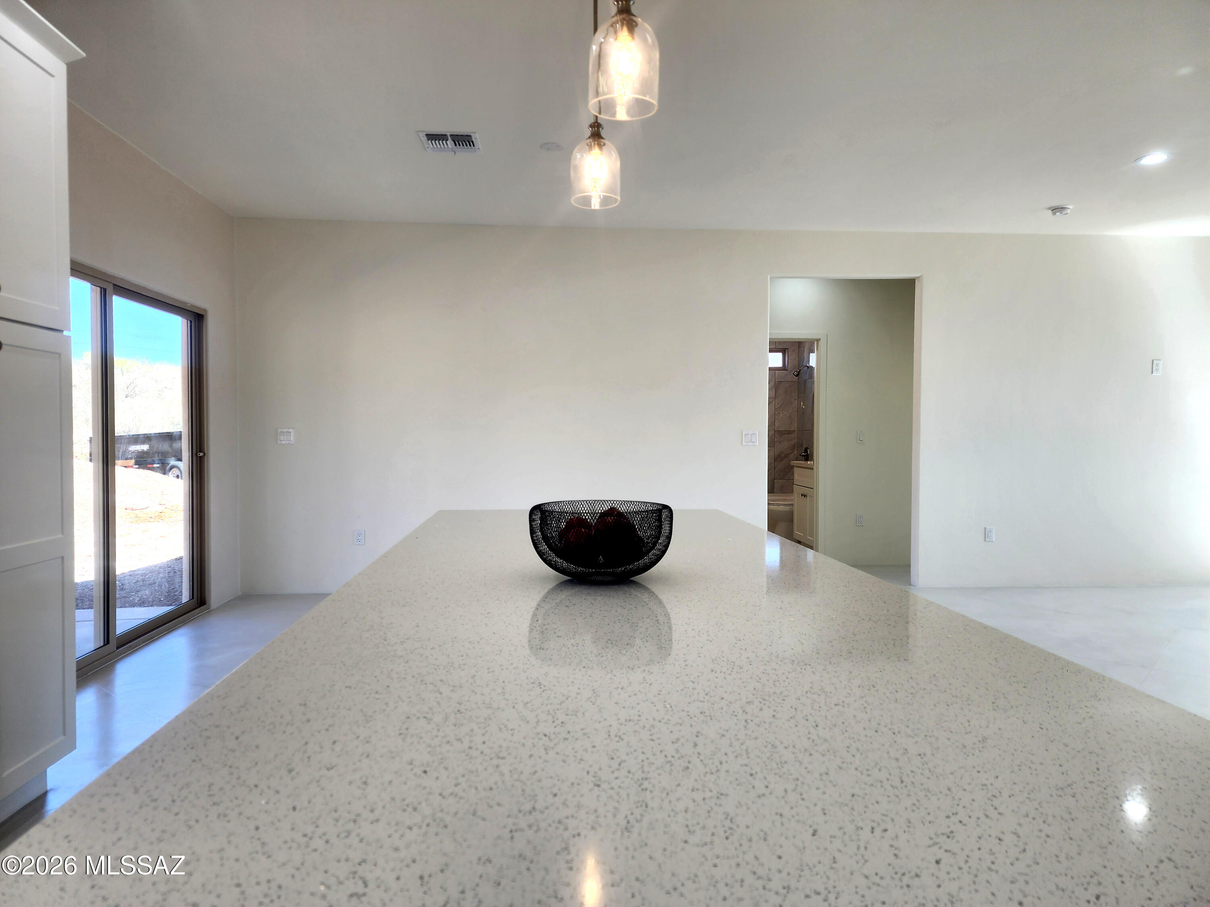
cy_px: 454
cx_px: 605
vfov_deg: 58.9
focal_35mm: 23
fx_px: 804
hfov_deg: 73.9
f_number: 1.8
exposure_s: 1/120
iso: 20
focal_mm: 6.4
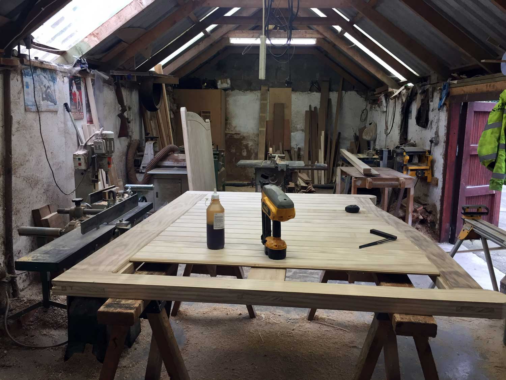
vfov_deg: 48.2
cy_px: 190
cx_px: 253
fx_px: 424
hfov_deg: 61.7
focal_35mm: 29
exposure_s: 1/33
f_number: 2.2
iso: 40
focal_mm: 4.15
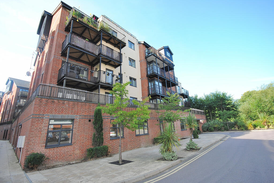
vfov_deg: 77.5
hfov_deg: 100.3
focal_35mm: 15
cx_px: 137
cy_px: 92
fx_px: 114
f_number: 5.6
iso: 140
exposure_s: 1/125
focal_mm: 10
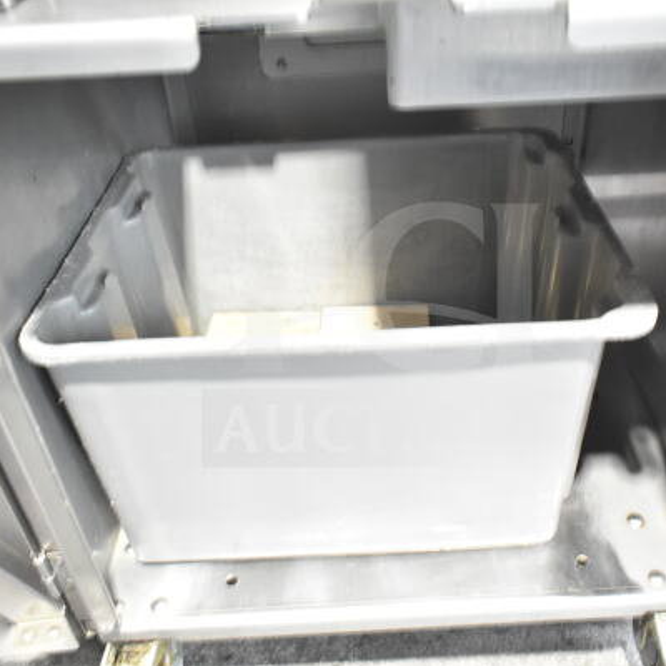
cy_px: 335
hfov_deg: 47.0
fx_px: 762
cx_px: 388
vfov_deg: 47.2
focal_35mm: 35
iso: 1600
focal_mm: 18
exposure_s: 1/50
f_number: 3.5
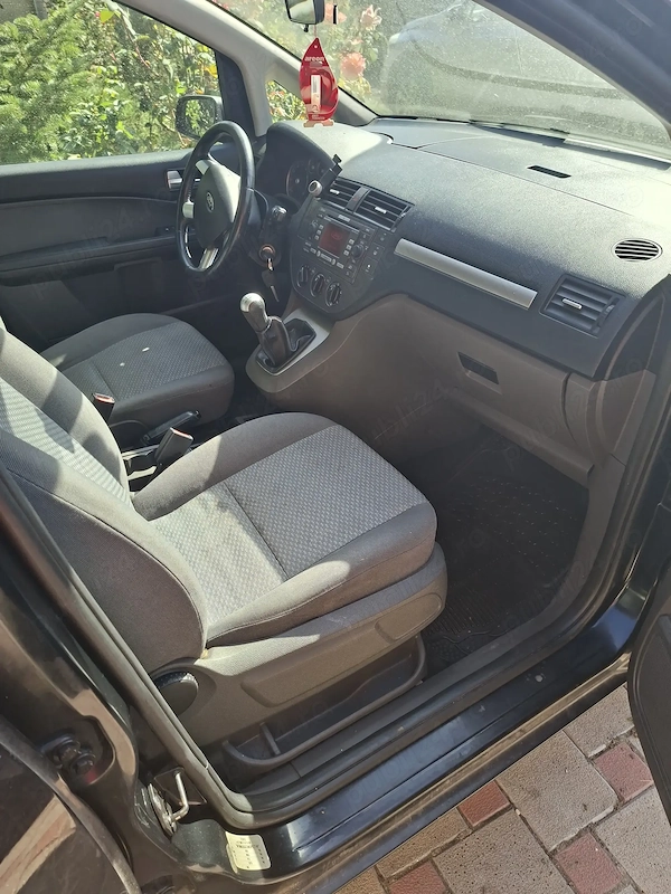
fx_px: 594
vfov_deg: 73.9
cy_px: 447
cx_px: 336
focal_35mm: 23
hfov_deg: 58.9
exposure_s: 1/313
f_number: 1.8
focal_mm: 5.54
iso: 50
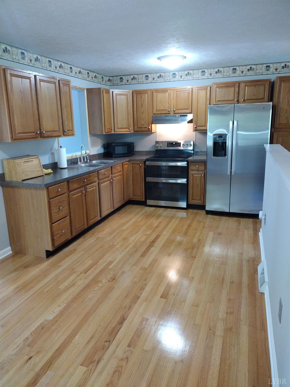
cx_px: 145
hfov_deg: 51.4
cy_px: 194
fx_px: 302
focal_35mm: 27
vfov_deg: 65.3
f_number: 1.7
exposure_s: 1/40
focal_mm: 4.71
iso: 631
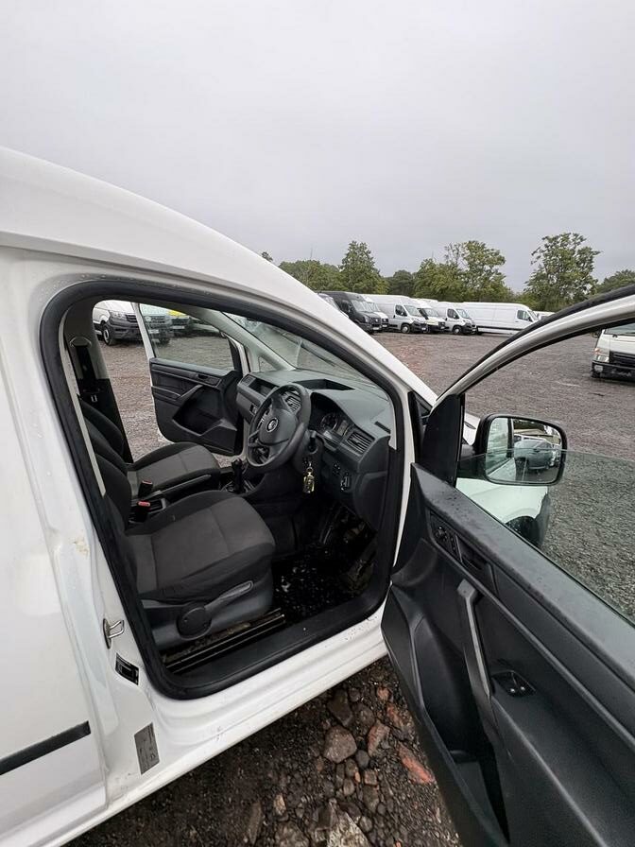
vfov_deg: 102.1
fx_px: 342
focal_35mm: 14
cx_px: 318
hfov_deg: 85.7
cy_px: 424
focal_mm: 2.22
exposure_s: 1/156
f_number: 2.2
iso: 64
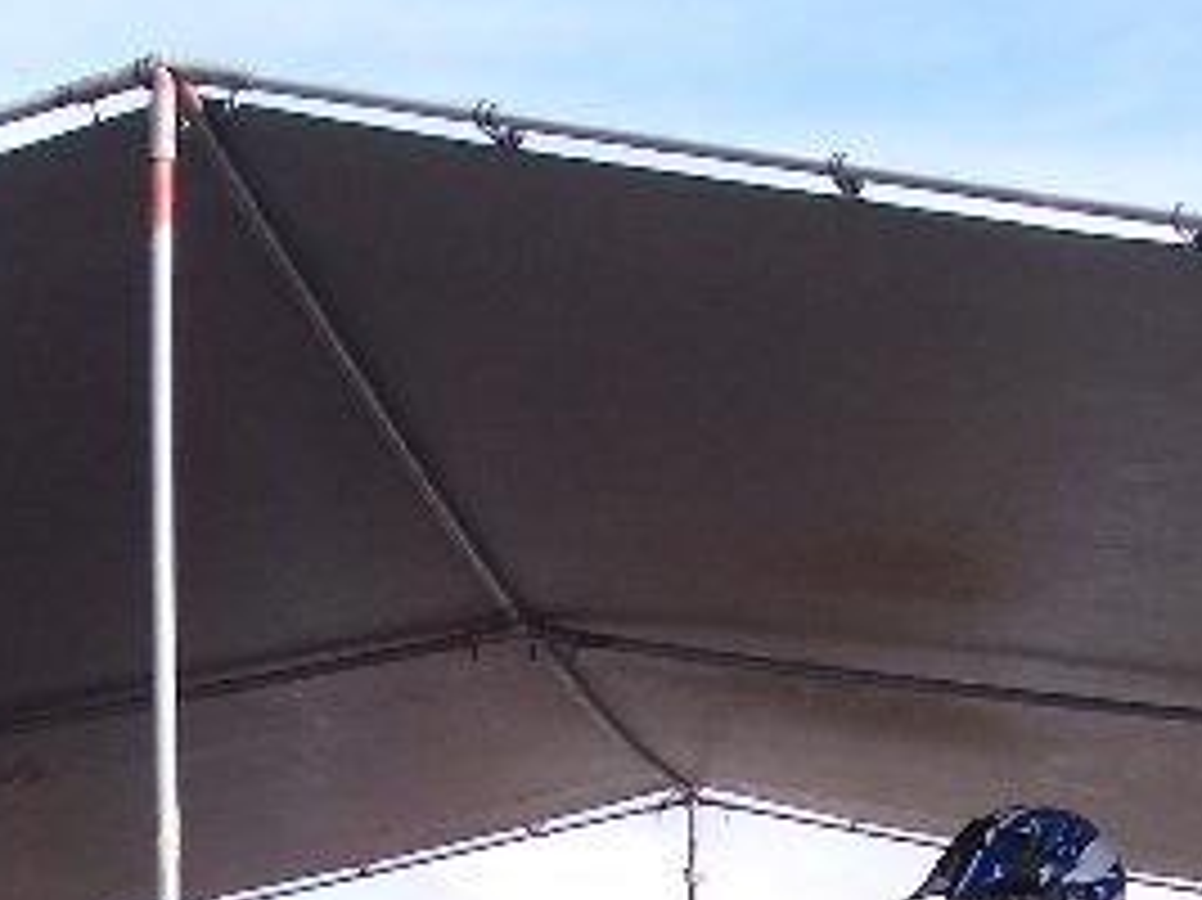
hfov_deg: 17.1
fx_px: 3957
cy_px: 1264
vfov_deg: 12.5
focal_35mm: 114
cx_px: 230
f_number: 4.8
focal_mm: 8
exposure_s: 1/350
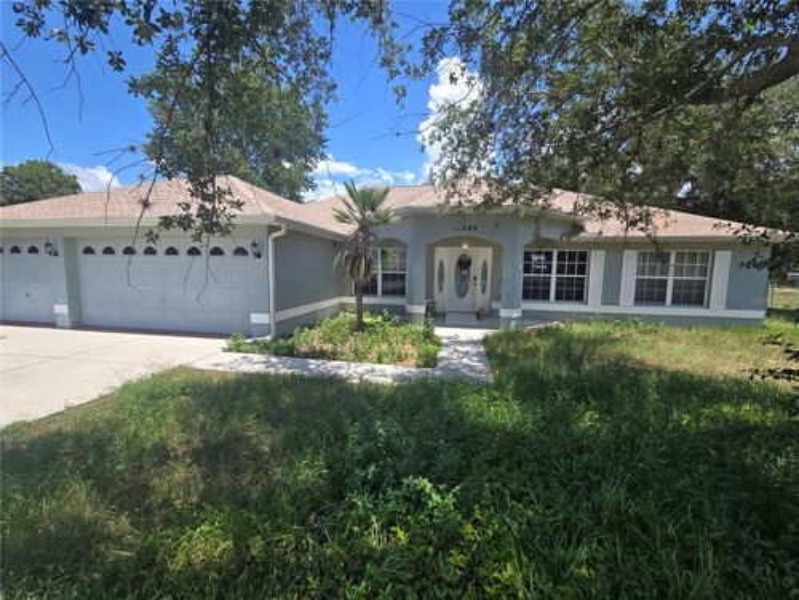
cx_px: 400
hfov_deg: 106.2
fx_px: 300
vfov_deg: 89.9
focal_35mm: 13
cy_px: 300
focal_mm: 2.2
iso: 50
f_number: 2.2
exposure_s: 1/1283
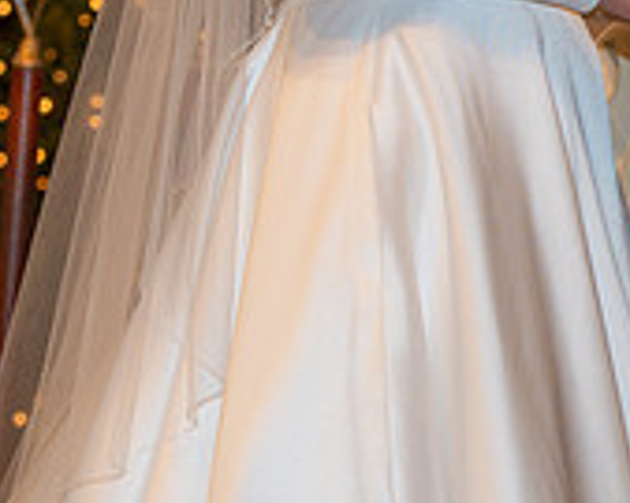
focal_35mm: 328
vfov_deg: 4.7
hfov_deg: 5.8
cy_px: -160
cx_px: 1070
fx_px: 6112
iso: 1600
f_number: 7.1
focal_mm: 102
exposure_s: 1/100
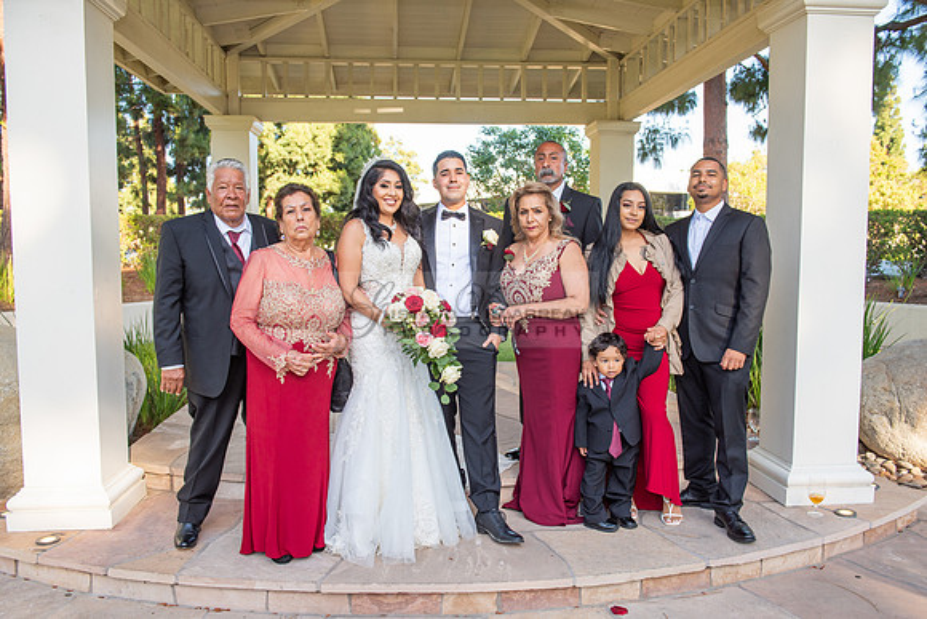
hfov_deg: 63.6
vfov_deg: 45.0
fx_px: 747
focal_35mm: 29
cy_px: 310
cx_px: 464
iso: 200
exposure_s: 1/160
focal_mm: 29
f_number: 5.6
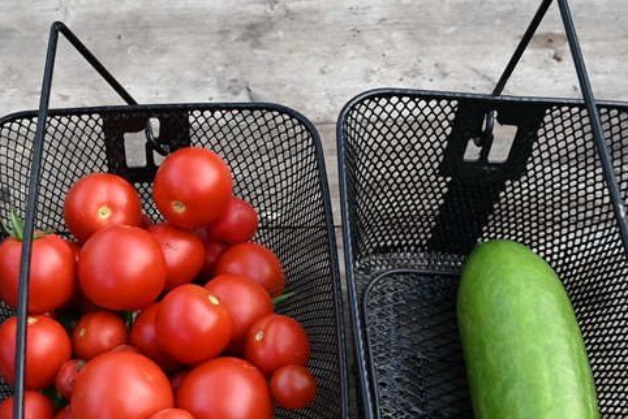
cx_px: 206
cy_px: 301
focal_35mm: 56
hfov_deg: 35.3
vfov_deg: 24.0
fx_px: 977
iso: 400
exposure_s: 1/250
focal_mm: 18
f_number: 4
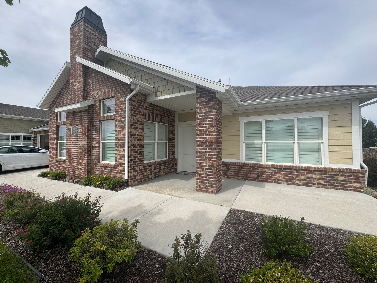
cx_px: 188
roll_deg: -0.3
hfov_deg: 102.1
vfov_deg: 85.7
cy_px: 142
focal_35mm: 14
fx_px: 152
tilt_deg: +0.8
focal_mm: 2.22
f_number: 2.2
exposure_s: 1/1600
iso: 40
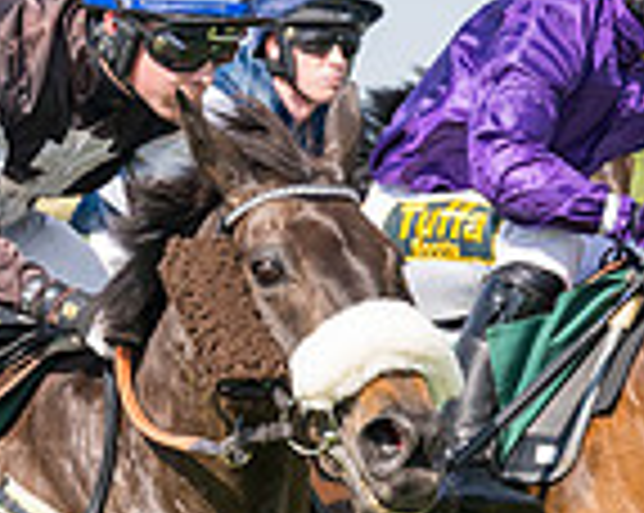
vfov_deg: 4.9
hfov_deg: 6.1
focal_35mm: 317
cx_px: 582
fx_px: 6034
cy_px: 425
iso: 400
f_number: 5
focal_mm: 70
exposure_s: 1/1600
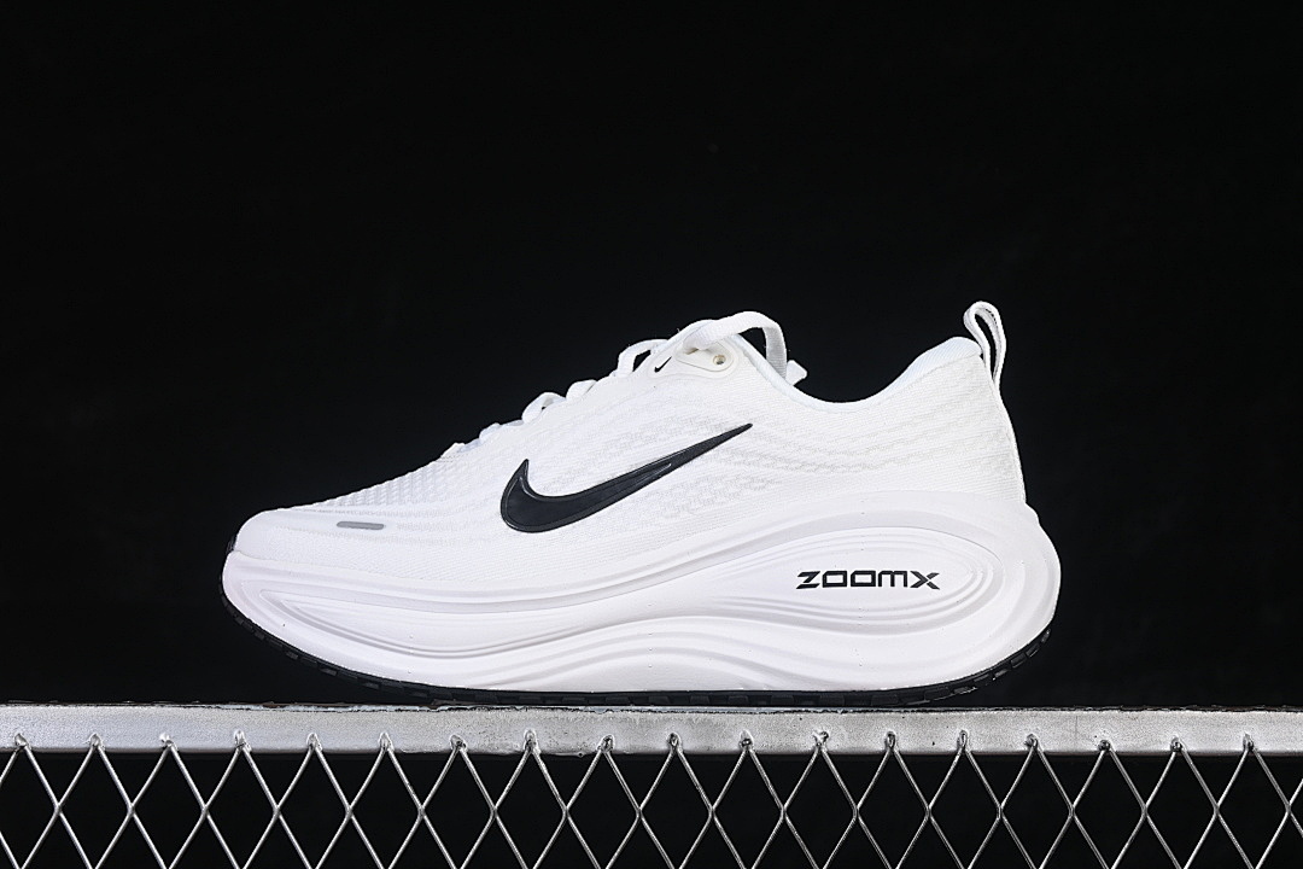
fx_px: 2714
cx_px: 652
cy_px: 434
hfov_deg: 27.0
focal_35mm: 75
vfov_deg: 18.2
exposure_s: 1/80
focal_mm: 50
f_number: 8
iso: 160
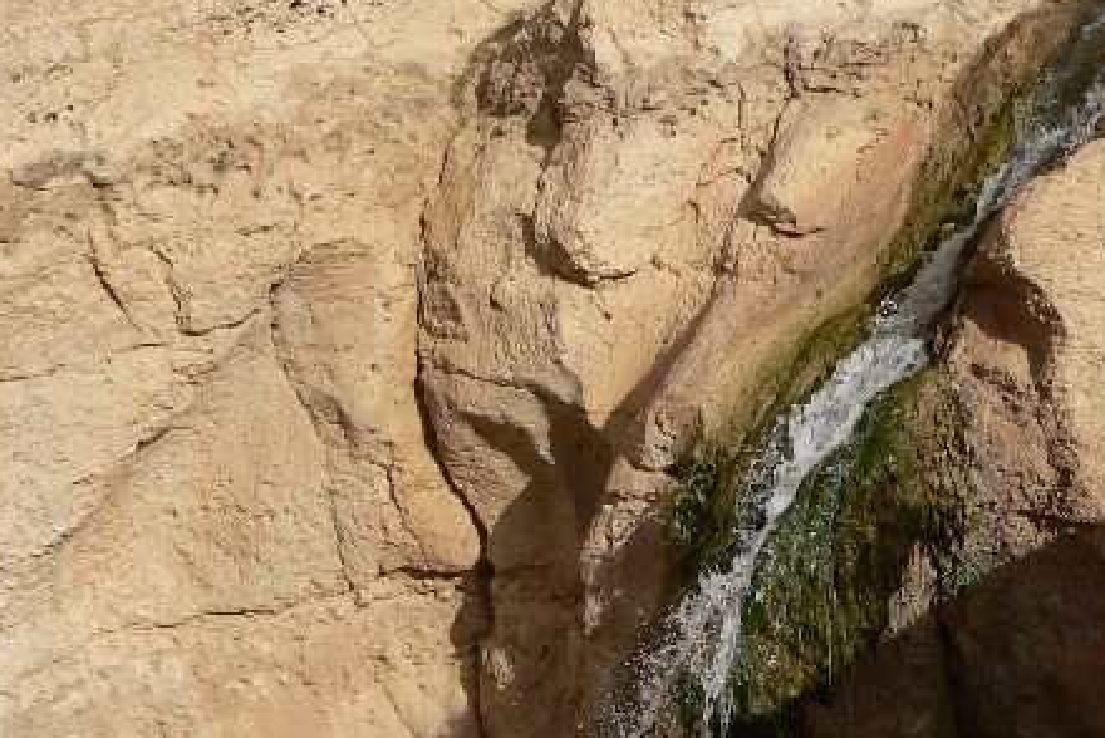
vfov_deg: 20.0
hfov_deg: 28.6
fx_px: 2089
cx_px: 977
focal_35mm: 68
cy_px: 414
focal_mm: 6
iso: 80
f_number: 5.6
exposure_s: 1/500
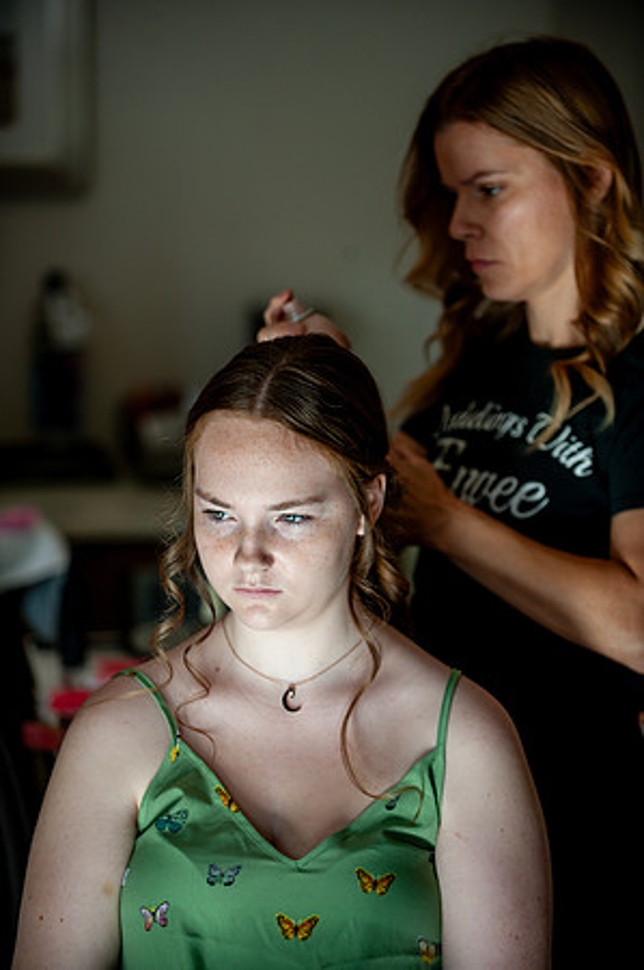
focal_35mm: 130
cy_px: 485
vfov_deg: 15.8
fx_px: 3496
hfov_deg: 10.5
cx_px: 322
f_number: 2.8
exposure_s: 1/400
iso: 400
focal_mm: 130
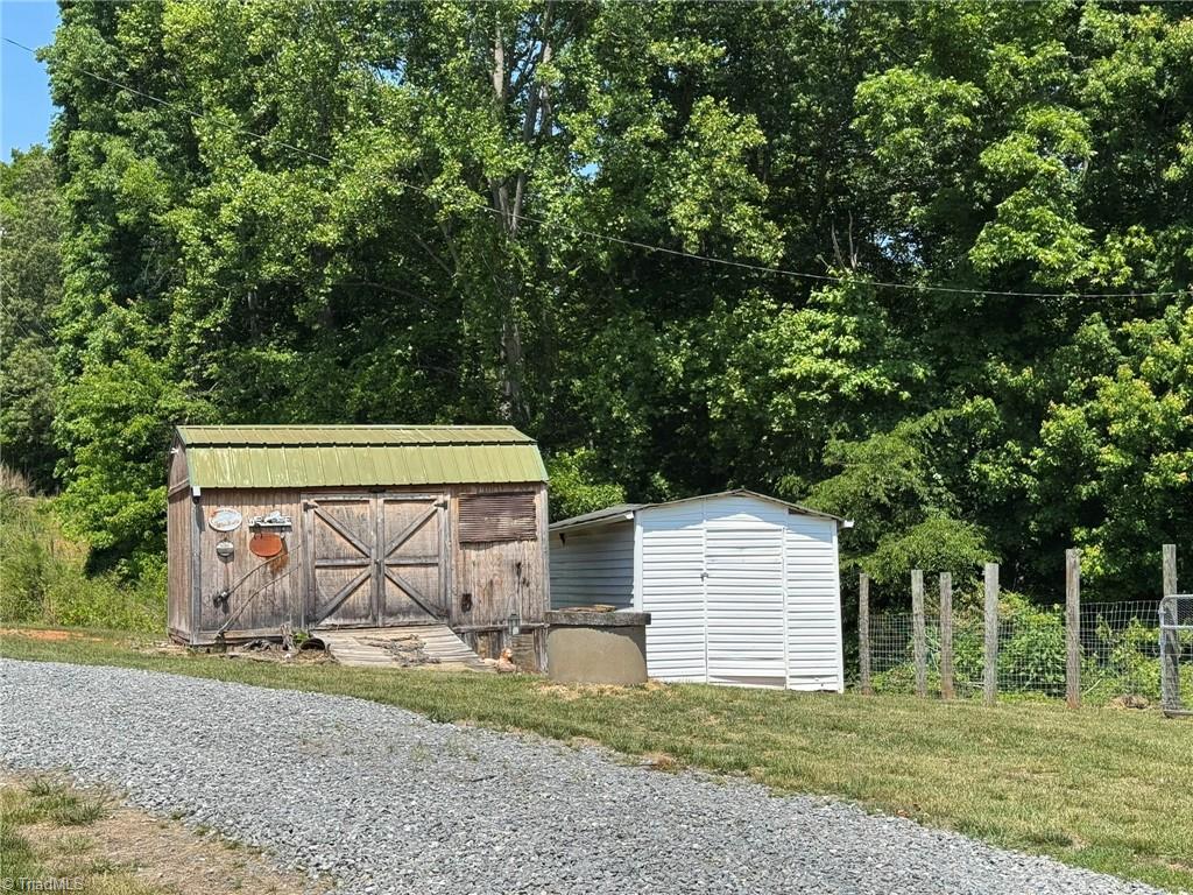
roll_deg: +1.5
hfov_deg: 39.7
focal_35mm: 48
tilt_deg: +3.7
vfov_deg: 30.3
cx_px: 596
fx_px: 1654
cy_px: 448
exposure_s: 1/3096
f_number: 1.78
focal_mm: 6.76
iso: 64
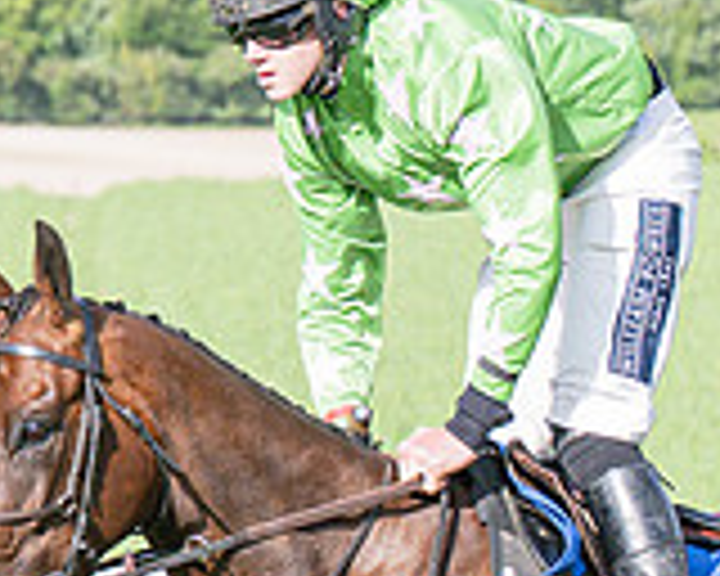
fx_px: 14362
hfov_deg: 2.9
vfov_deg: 2.3
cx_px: -388
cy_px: 657
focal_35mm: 674
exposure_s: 1/1600
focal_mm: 82
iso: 200
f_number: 4.5
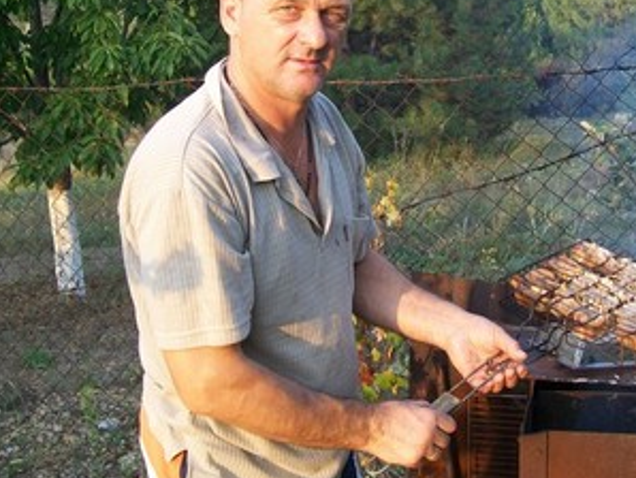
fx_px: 1048
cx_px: 418
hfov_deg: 33.5
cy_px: 195
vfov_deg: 25.7
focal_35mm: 57
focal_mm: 6.1
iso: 64
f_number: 2.7
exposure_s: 1/125
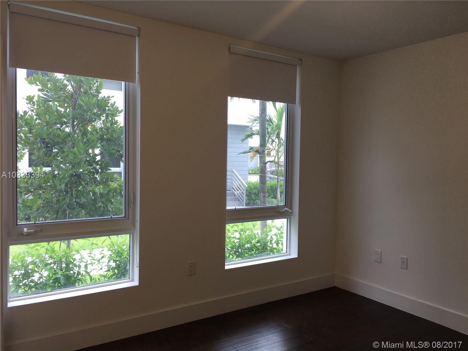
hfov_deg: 61.7
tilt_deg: -2.5
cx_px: 234
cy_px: 176
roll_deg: -1.3
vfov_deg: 48.2
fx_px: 392
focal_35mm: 29
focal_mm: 4.15
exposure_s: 1/40
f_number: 2.2
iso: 25
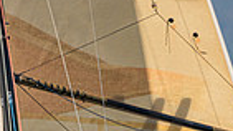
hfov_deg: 1.2
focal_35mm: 1813
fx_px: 11191
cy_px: 177
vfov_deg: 0.7
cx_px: -46
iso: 500
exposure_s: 1/2000
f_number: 8
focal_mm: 400
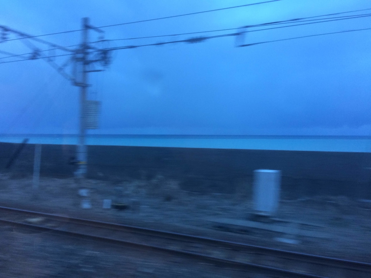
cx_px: 186
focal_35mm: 29
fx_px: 311
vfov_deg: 48.2
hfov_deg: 61.7
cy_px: 139
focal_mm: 4.15
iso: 125
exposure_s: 1/30
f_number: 2.2
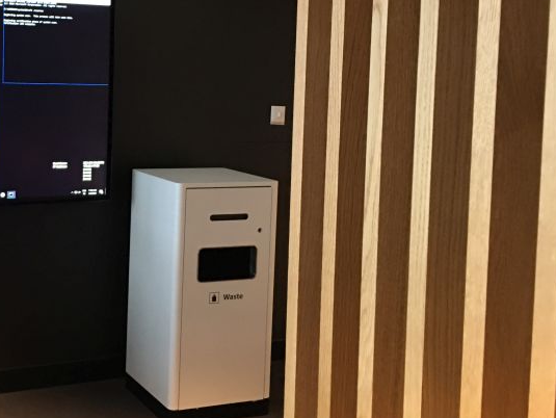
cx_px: 122
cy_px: 125
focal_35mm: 52
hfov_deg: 35.7
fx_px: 836
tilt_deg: -1.6
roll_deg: -1.8
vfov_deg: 27.8
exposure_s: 1/10
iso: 80
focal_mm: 4.15
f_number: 2.2
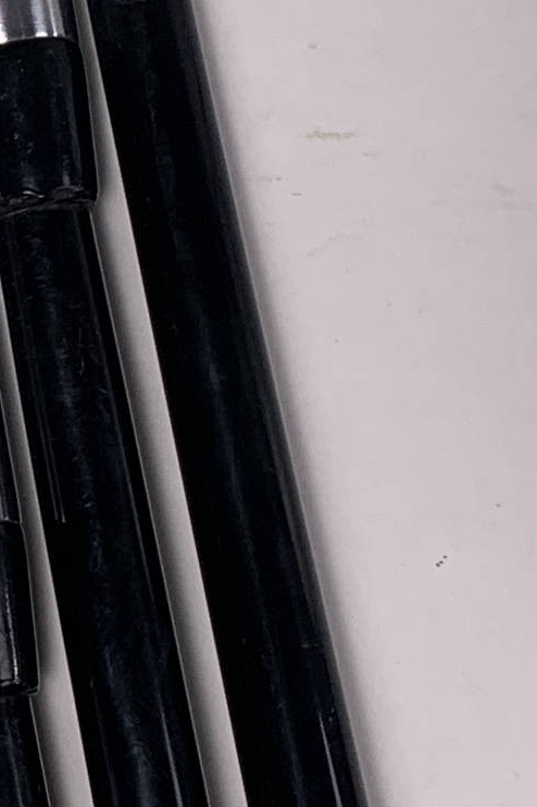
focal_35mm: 147
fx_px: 3292
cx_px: -650
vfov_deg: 14.0
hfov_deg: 8.7
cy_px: 320
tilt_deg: -77.6
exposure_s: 1/293
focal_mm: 4.25
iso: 25
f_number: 1.8
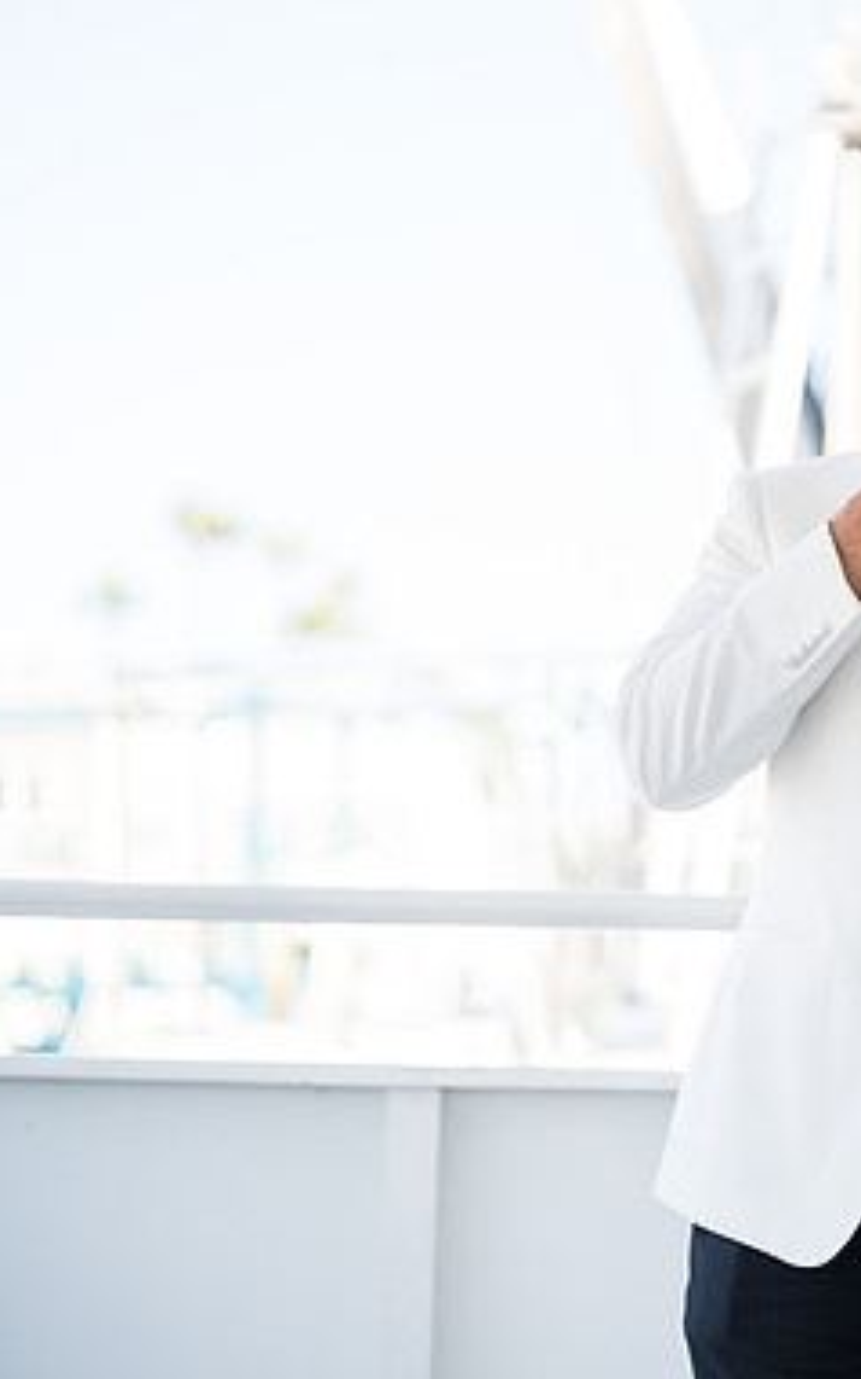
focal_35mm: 83
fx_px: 3117
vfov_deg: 24.9
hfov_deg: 15.3
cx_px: 958
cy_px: 650
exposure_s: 1/1250
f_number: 1.2
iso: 100
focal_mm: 50
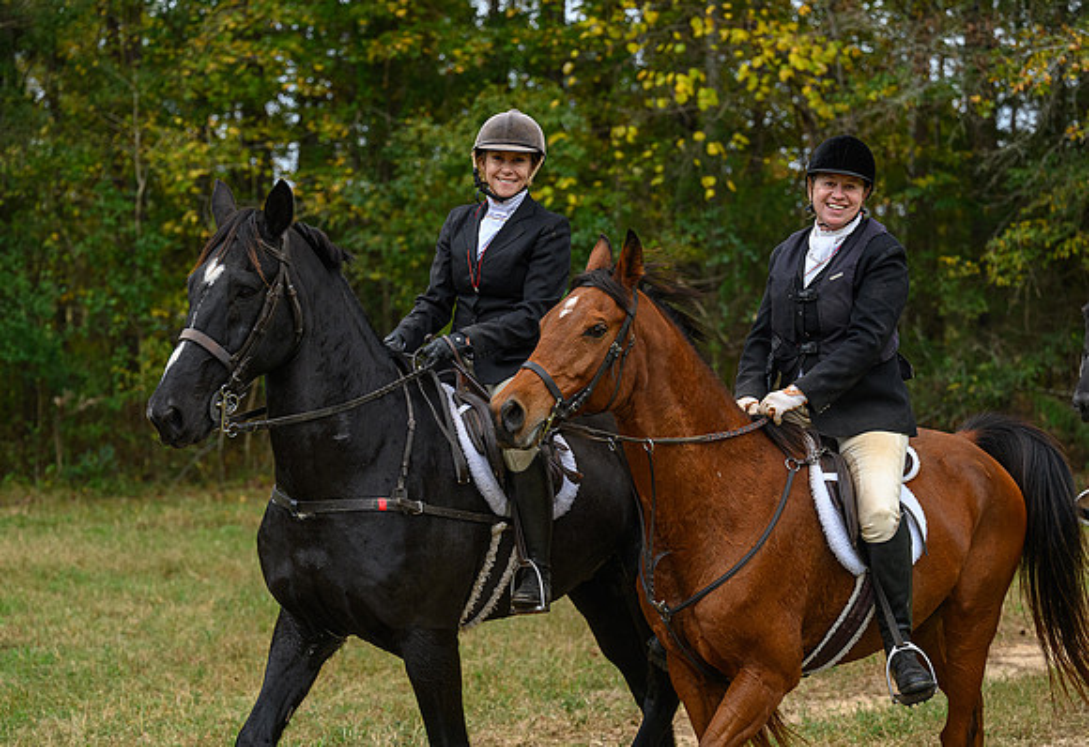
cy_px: 372
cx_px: 584
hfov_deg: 25.5
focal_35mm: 79
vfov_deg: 17.6
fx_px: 2410
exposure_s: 1/1000
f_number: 3.2
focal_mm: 70
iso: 1250
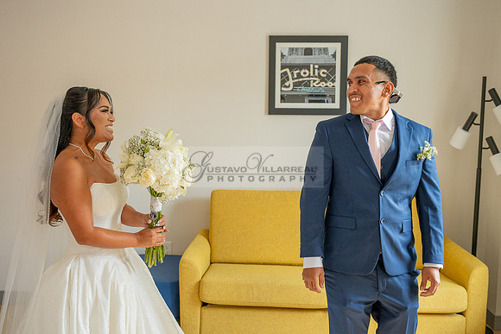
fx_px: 557
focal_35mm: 40
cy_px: 167
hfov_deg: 48.4
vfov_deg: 33.4
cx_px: 250
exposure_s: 1/200
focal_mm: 40
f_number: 4
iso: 1250
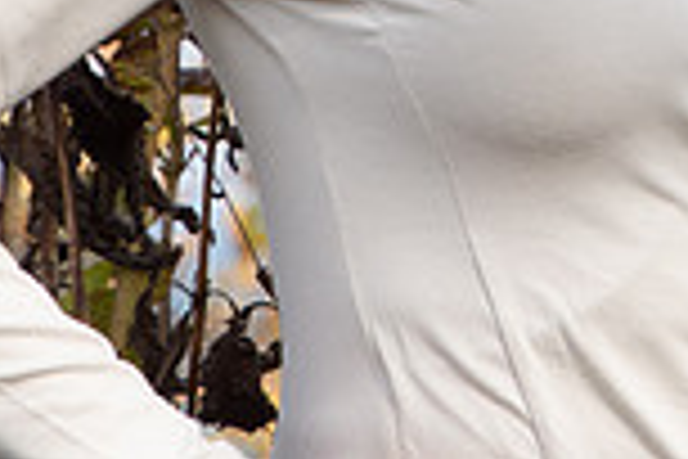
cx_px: 540
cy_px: -407
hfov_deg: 2.0
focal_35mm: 1055
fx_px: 20161
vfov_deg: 1.3
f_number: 16
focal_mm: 185
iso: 640
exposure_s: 1/250
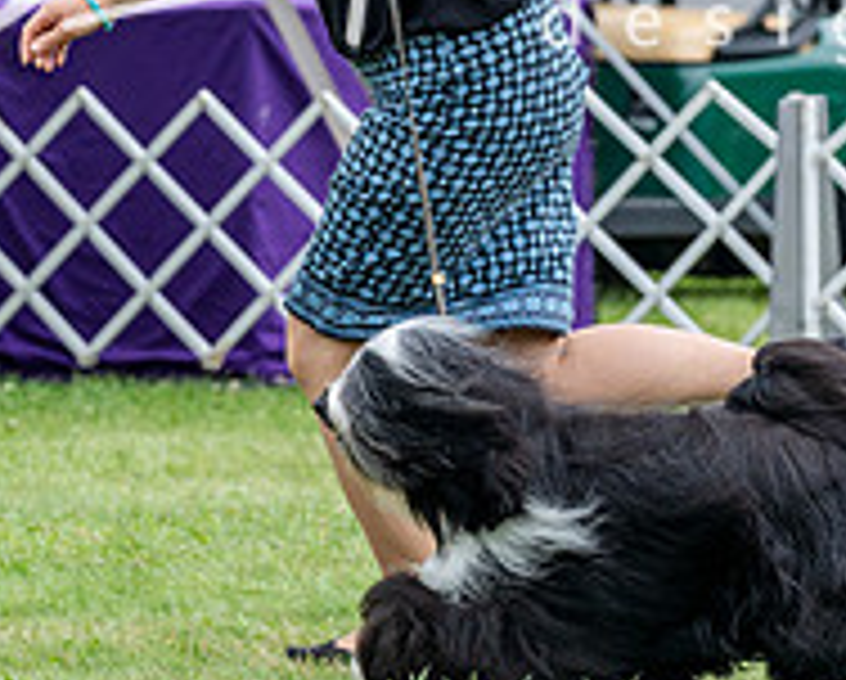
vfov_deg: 3.4
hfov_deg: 4.2
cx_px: 396
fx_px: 11460
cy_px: 160
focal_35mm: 457
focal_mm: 158
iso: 400
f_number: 4.5
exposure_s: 1/400
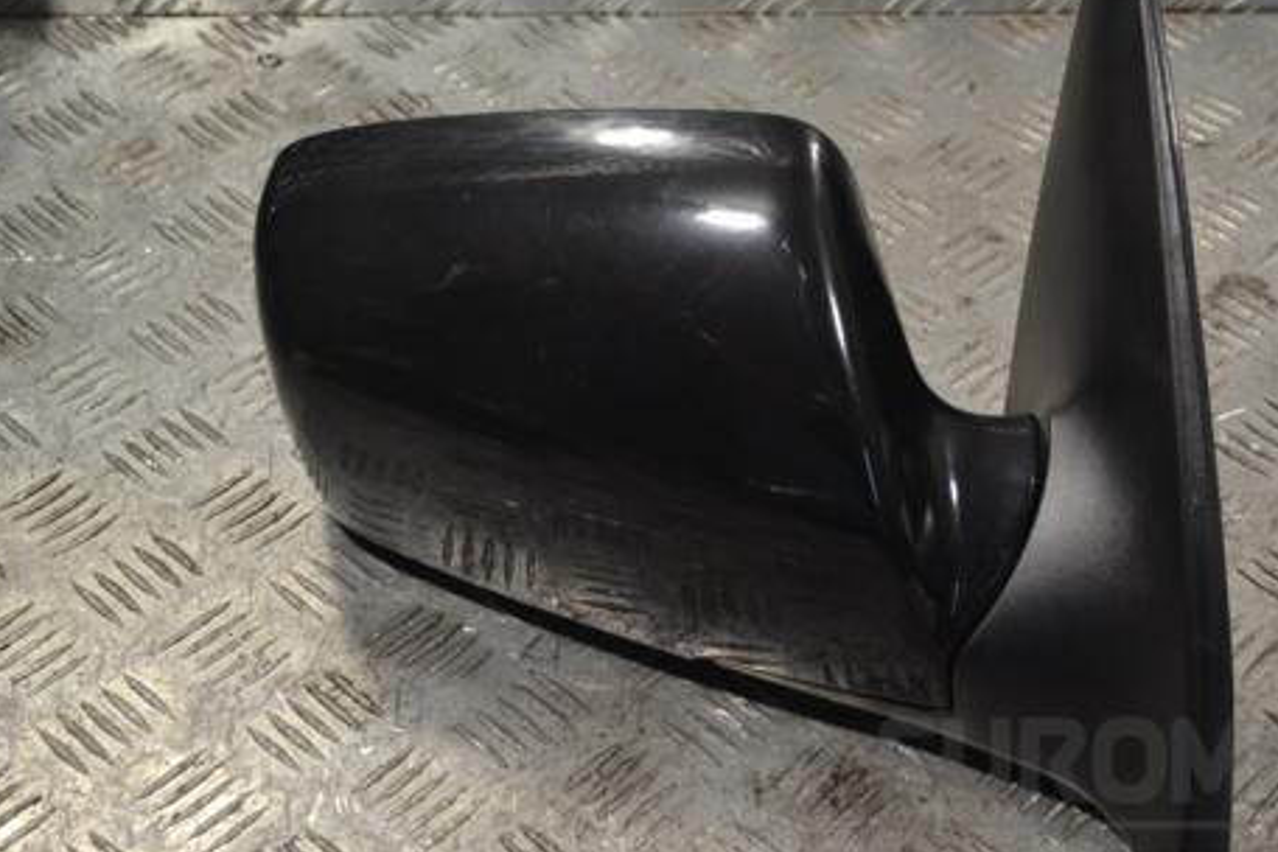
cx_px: 827
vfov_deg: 19.2
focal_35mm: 71
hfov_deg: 28.3
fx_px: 2520
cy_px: 387
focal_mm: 36
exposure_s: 1/100
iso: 400
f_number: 5
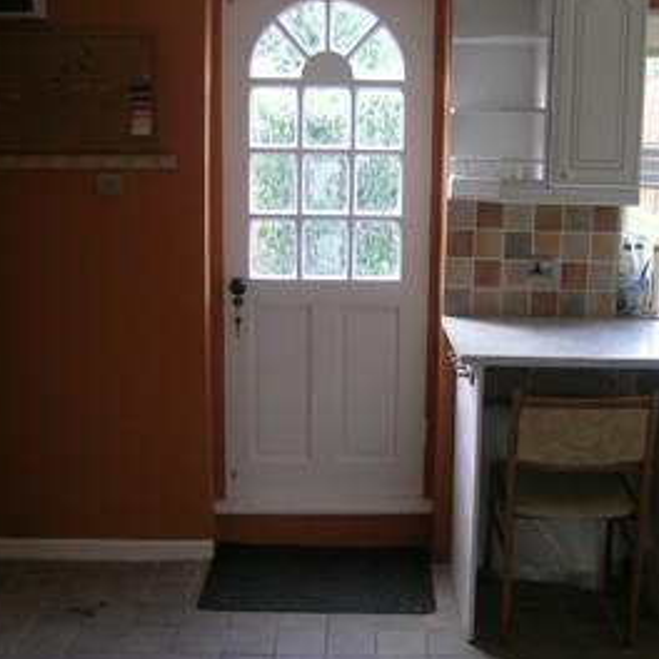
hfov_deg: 39.8
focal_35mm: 42
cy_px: 295
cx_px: 399
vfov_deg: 40.0
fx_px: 905
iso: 50
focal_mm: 5.8
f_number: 2.8
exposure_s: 1/17.1
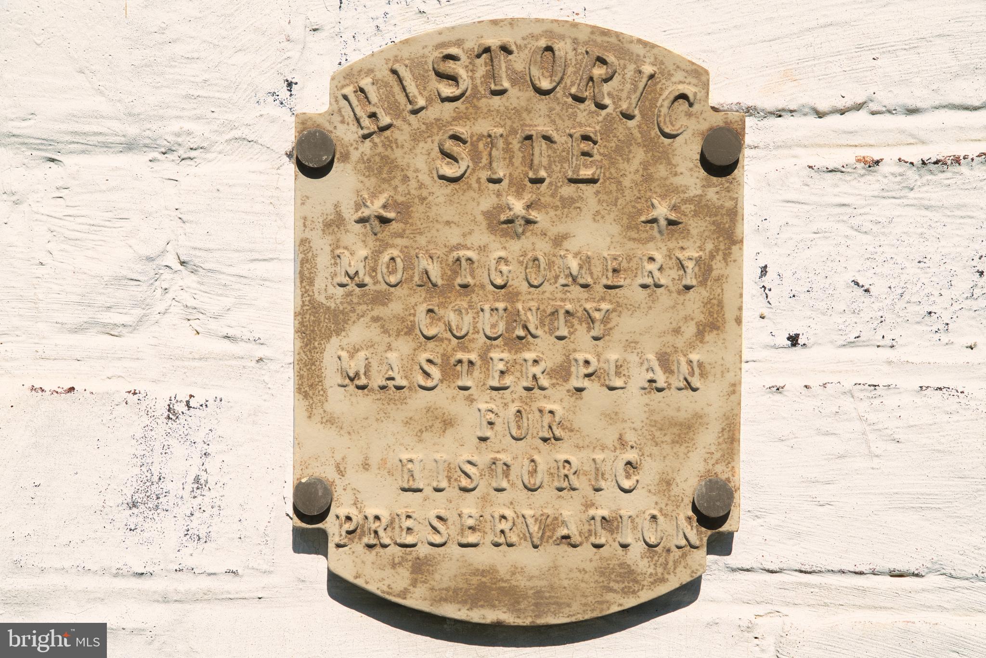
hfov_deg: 28.8
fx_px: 1917
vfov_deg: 19.5
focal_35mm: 70
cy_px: 329
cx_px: 493
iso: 100
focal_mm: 70
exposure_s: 1/250
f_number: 8
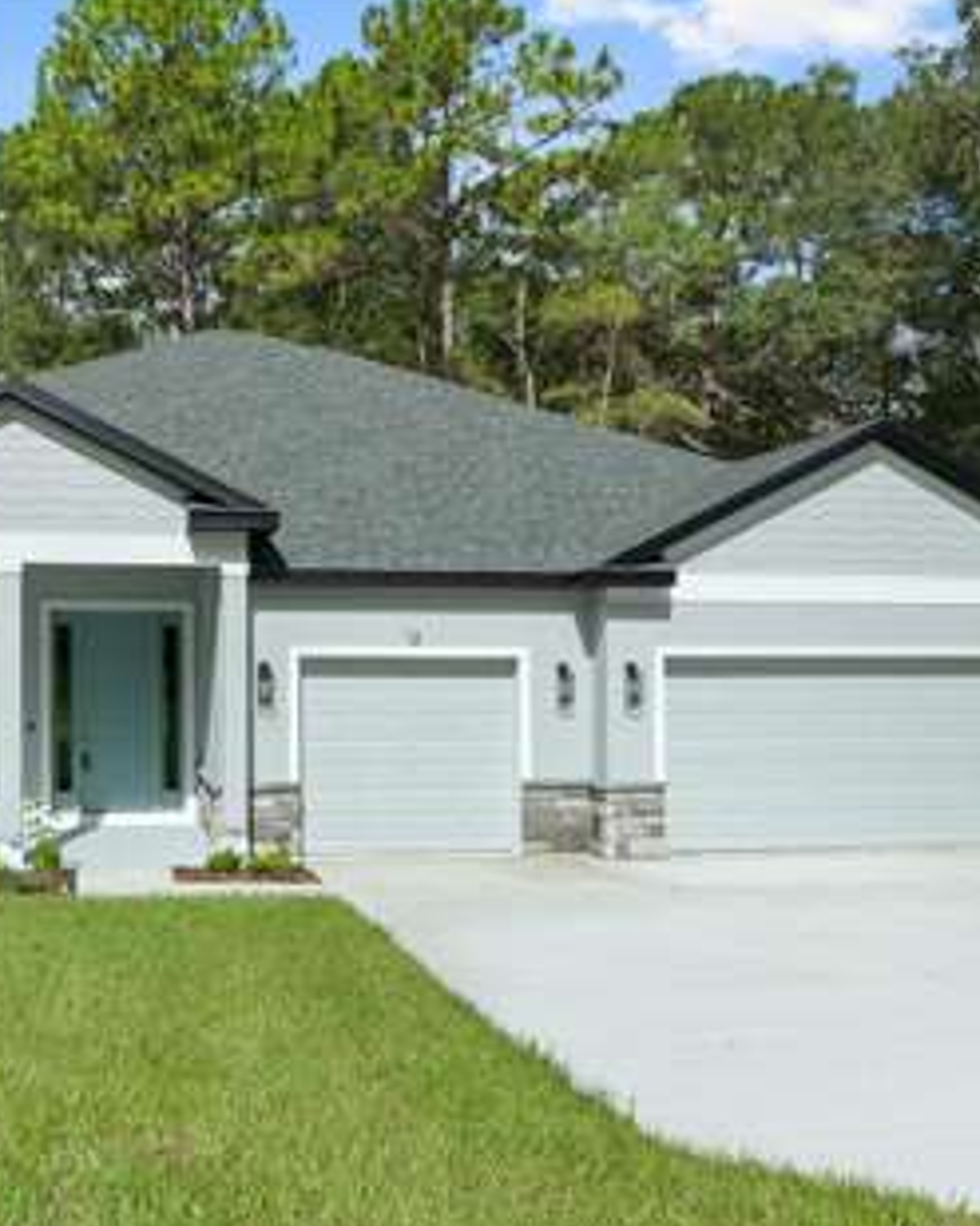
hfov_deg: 41.1
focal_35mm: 35
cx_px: 258
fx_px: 1270
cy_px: 613
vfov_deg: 51.5
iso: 320
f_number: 8
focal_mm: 16
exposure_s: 1/1250
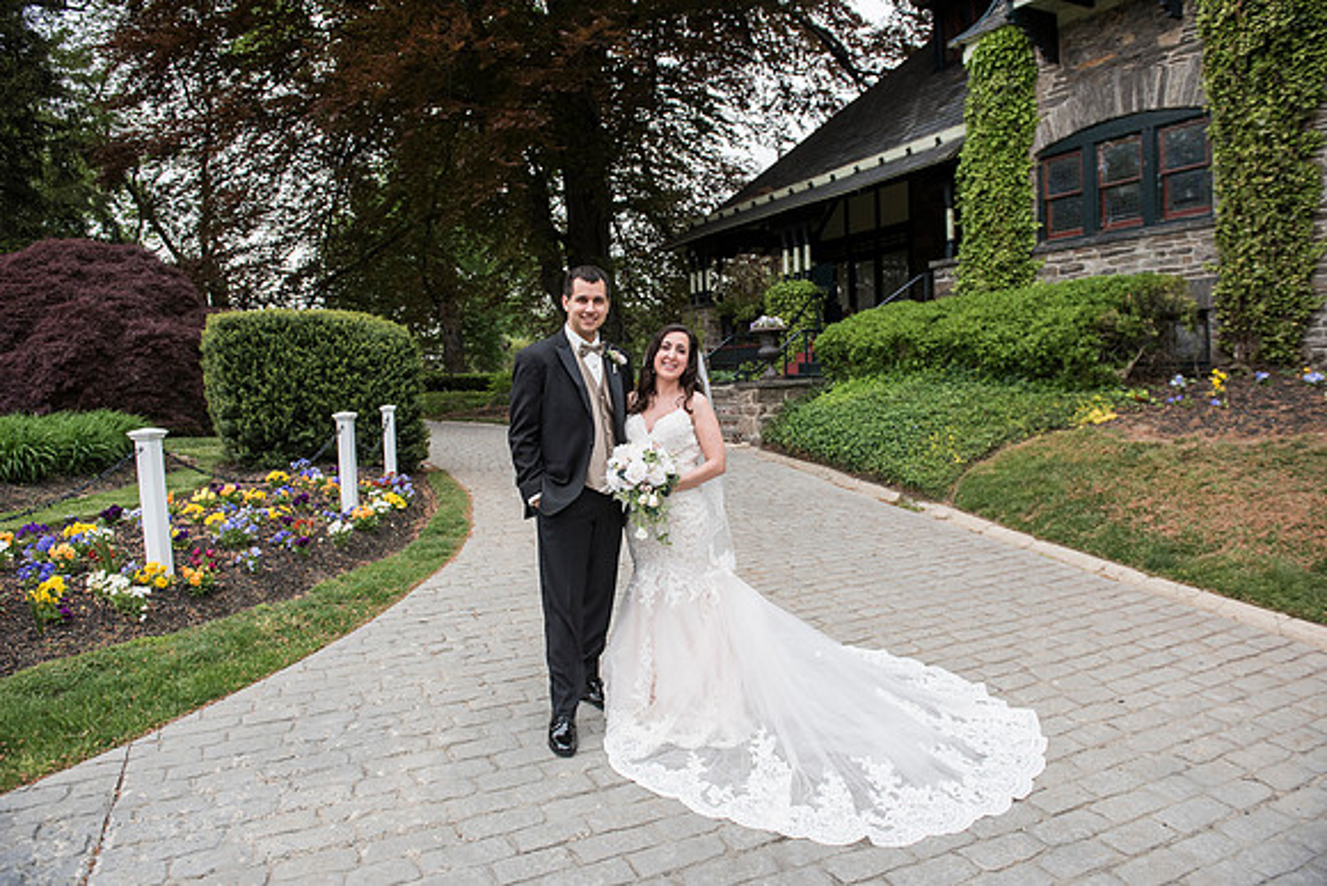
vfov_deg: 53.2
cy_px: 443
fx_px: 885
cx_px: 664
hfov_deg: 73.7
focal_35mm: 24
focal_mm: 24
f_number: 3.5
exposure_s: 1/4000
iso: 800
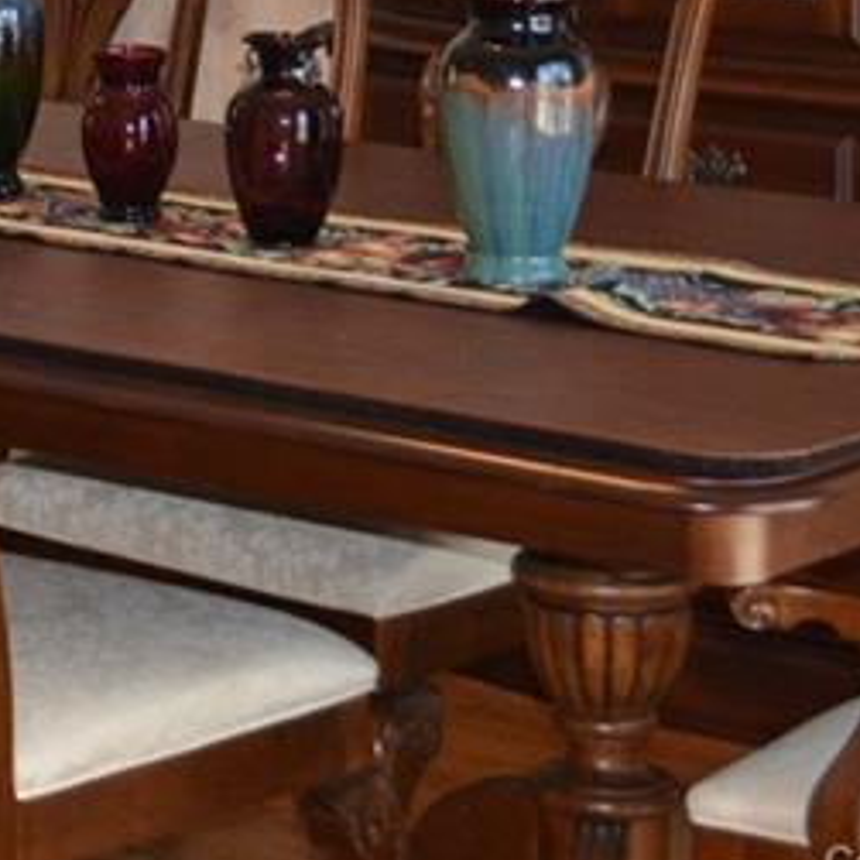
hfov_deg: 11.0
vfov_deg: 11.3
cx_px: -558
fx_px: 4237
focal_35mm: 151
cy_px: -274
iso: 640
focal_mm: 29
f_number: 4.5
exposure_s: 1/60
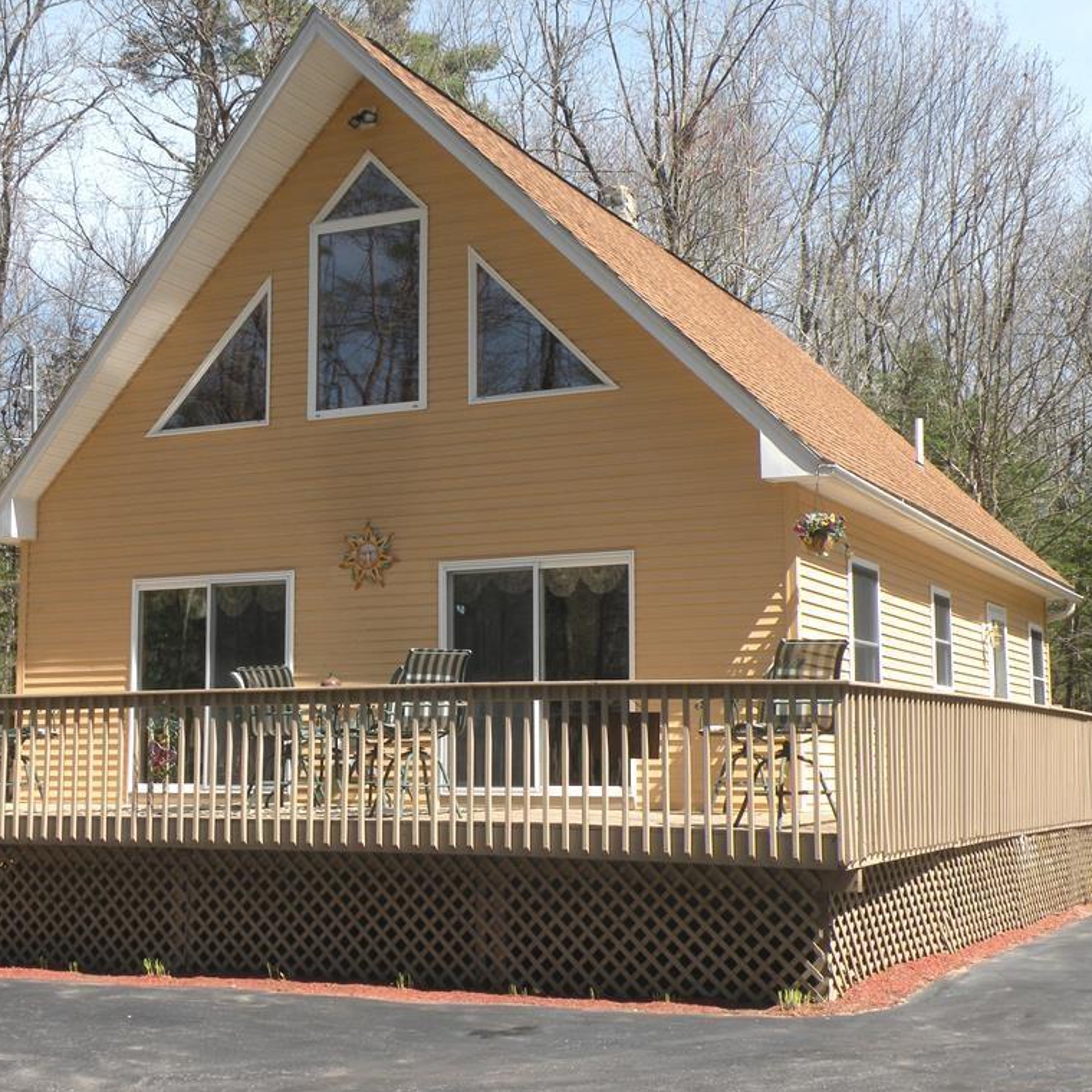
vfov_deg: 34.0
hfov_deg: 34.0
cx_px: 487
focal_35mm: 50
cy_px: 545
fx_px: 1785
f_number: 5.6
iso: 64
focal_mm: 7.4
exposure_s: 1/166
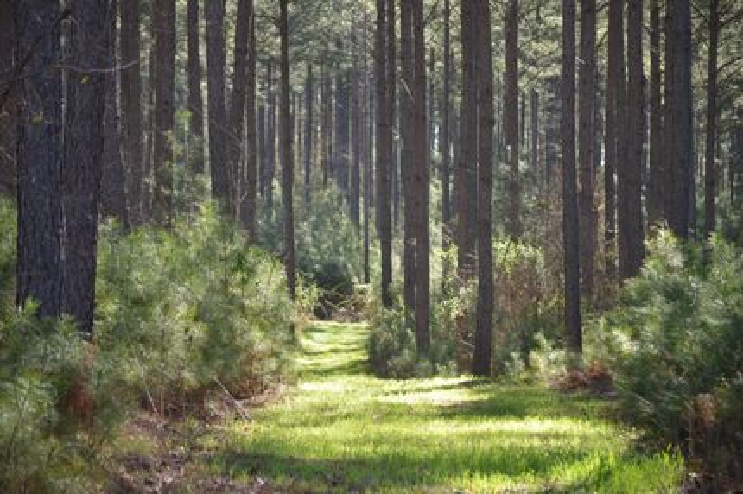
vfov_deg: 9.9
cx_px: 372
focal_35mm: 138
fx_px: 2846
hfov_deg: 14.9
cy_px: 247
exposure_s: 1/320
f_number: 4.5
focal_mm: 92
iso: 400
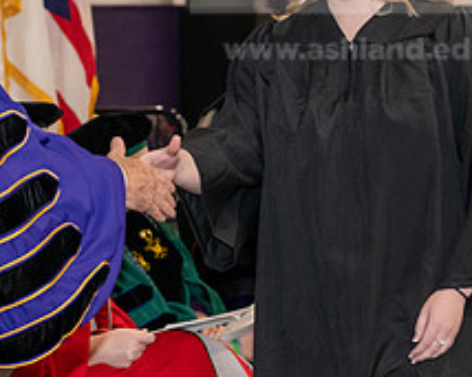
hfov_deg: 10.8
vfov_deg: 8.7
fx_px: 2485
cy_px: 96
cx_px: 124
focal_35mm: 178
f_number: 5
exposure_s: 1/200
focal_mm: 70
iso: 2500
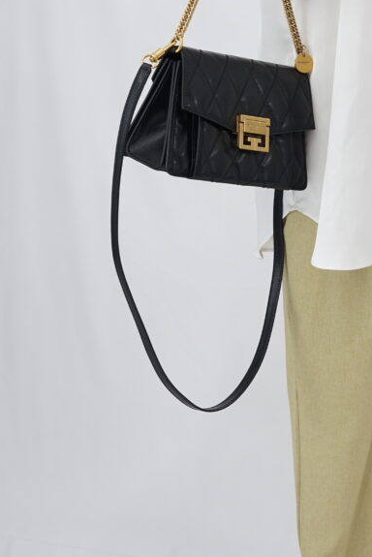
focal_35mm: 89
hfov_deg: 15.2
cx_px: 324
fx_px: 1378
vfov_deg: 22.7
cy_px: 142
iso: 640
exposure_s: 1/10
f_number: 6.3
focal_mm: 50
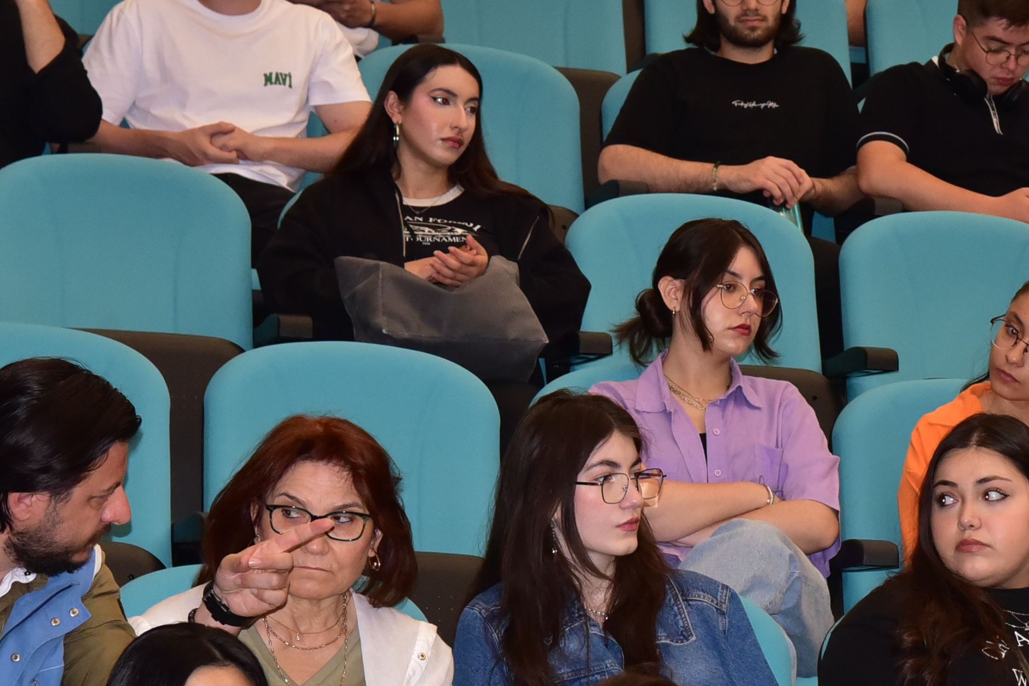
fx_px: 4801
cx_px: 1030
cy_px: 373
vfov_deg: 8.2
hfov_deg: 12.1
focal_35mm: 168
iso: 2500
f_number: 6.3
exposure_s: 1/200
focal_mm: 70
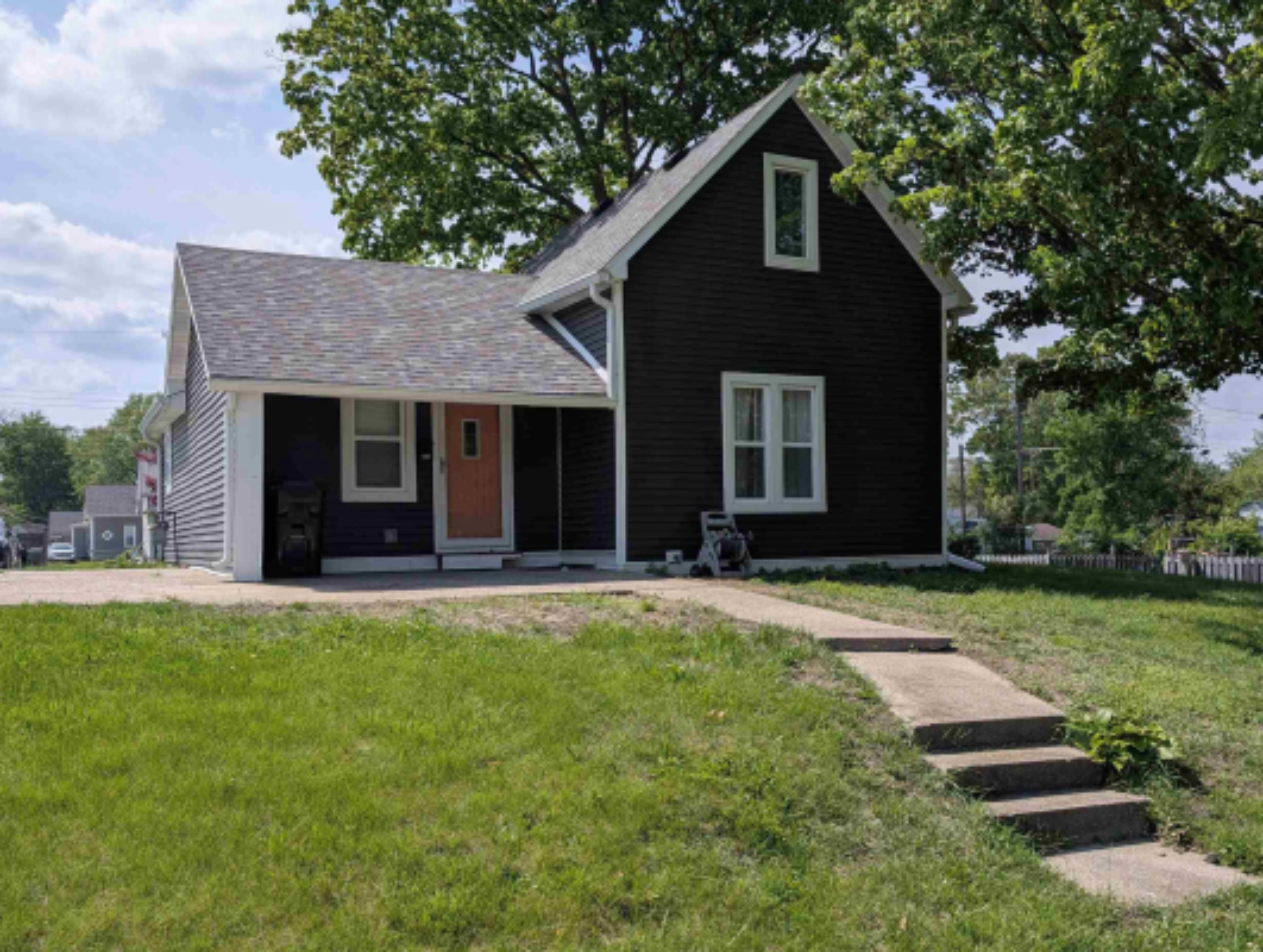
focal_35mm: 30
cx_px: 640
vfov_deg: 46.9
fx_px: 1096
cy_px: 516
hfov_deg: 59.9
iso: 20
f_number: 1.68
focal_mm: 6.9
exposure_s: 1/1938
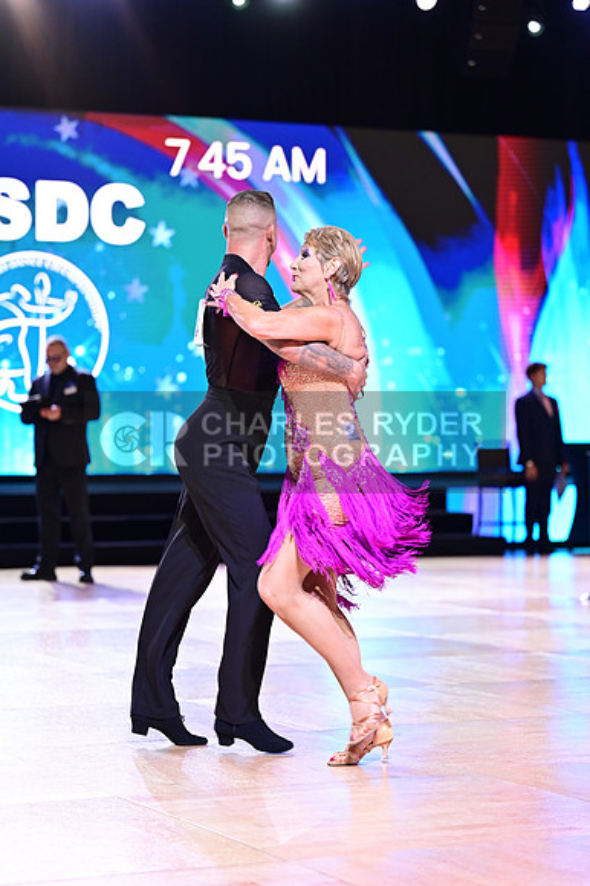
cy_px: 443
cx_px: 295
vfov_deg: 20.6
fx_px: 2436
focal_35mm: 99
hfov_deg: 13.8
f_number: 2.8
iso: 1600
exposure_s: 1/320
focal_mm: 99
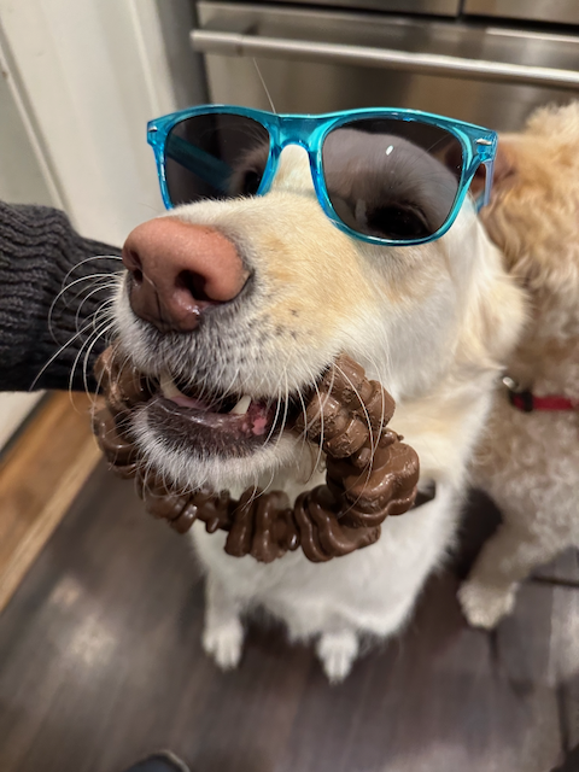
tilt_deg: -51.9
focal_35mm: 24
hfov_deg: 56.8
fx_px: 535
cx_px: 290
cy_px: 386
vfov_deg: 71.6
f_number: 1.78
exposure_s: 1/60
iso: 400
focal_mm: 6.86
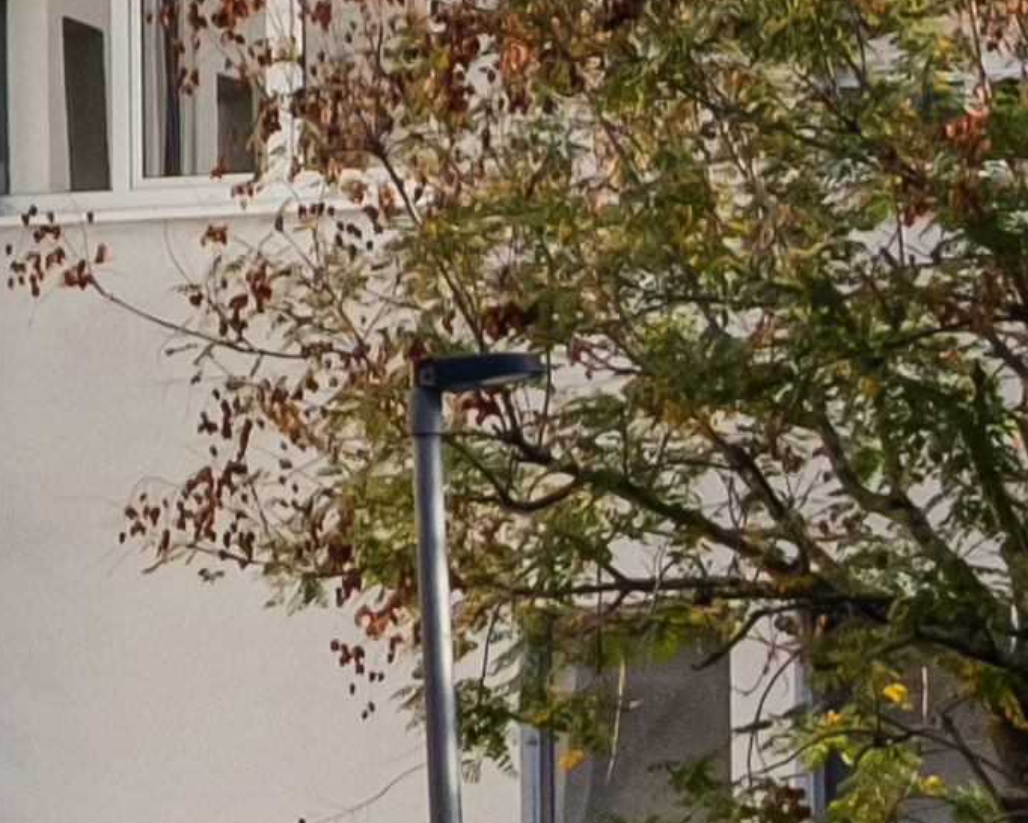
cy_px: -348
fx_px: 7578
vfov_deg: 6.2
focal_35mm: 249
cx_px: -3143
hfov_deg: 6.3
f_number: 4
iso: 320
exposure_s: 1/2000
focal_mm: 19.1
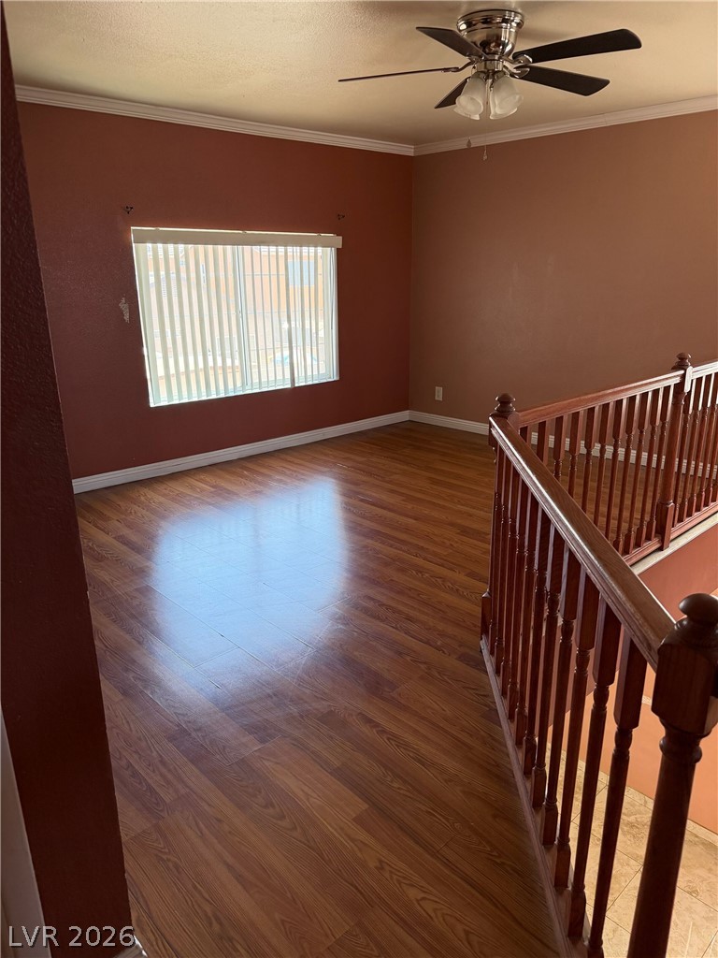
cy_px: 479
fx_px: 664
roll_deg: +1.1
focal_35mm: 24
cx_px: 359
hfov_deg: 56.8
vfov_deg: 71.6
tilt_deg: -17.9
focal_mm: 6.76
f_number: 1.78
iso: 200
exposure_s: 1/116
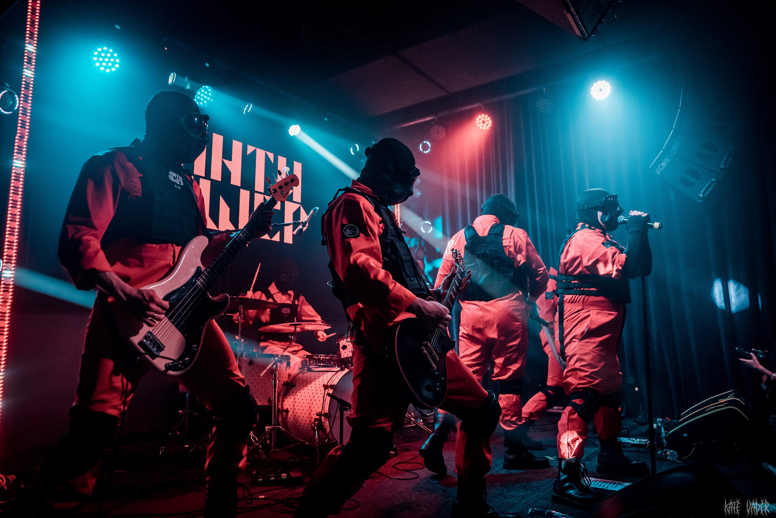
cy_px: 259
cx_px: 388
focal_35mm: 24
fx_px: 518
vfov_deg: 53.2
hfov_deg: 73.7
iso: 2000
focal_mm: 24
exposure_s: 1/400
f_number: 3.2
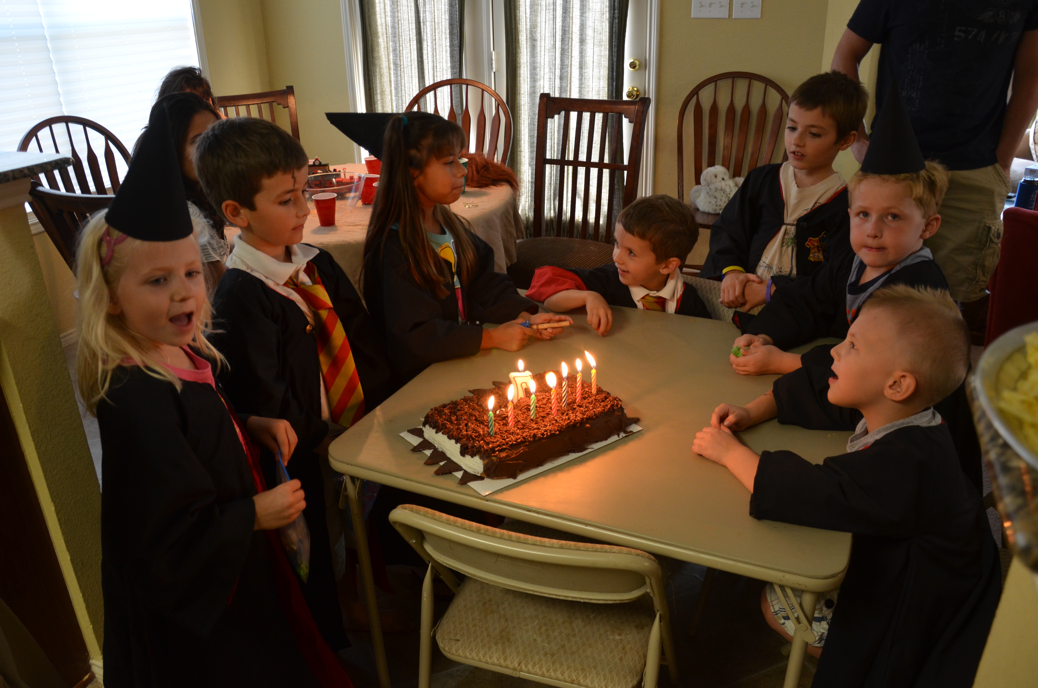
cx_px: 519
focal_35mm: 27
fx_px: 777
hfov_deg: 67.5
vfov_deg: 47.7
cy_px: 344
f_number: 3.5
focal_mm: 18
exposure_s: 1/40
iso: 800
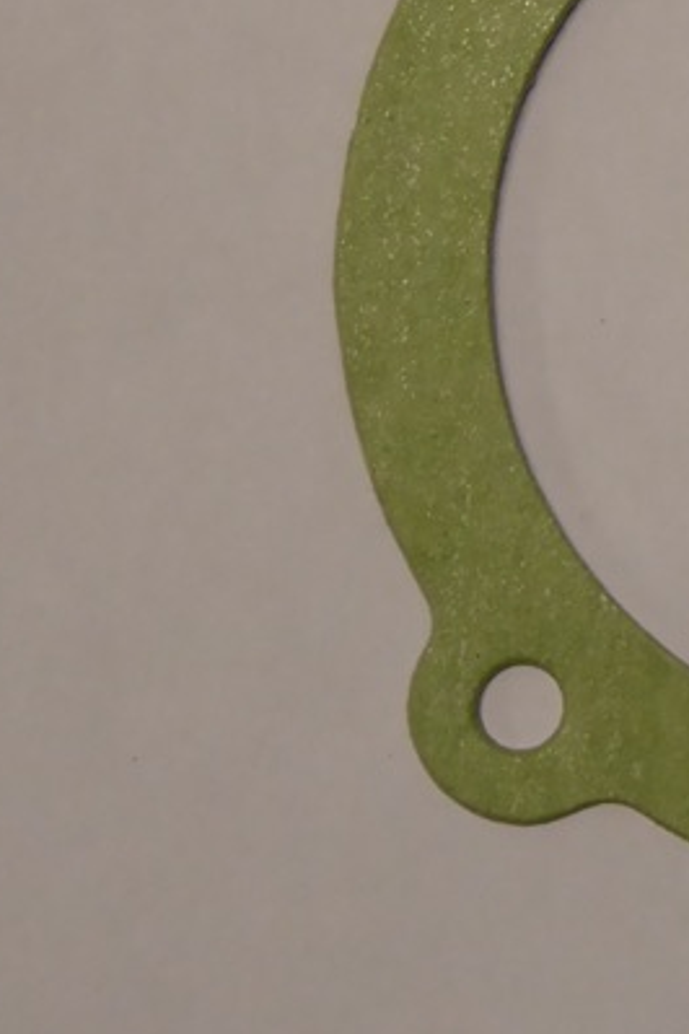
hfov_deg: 5.9
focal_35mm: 230
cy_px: 281
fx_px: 6602
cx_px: 961
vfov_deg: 8.9
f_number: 4.9
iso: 400
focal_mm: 16.1
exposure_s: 1/60
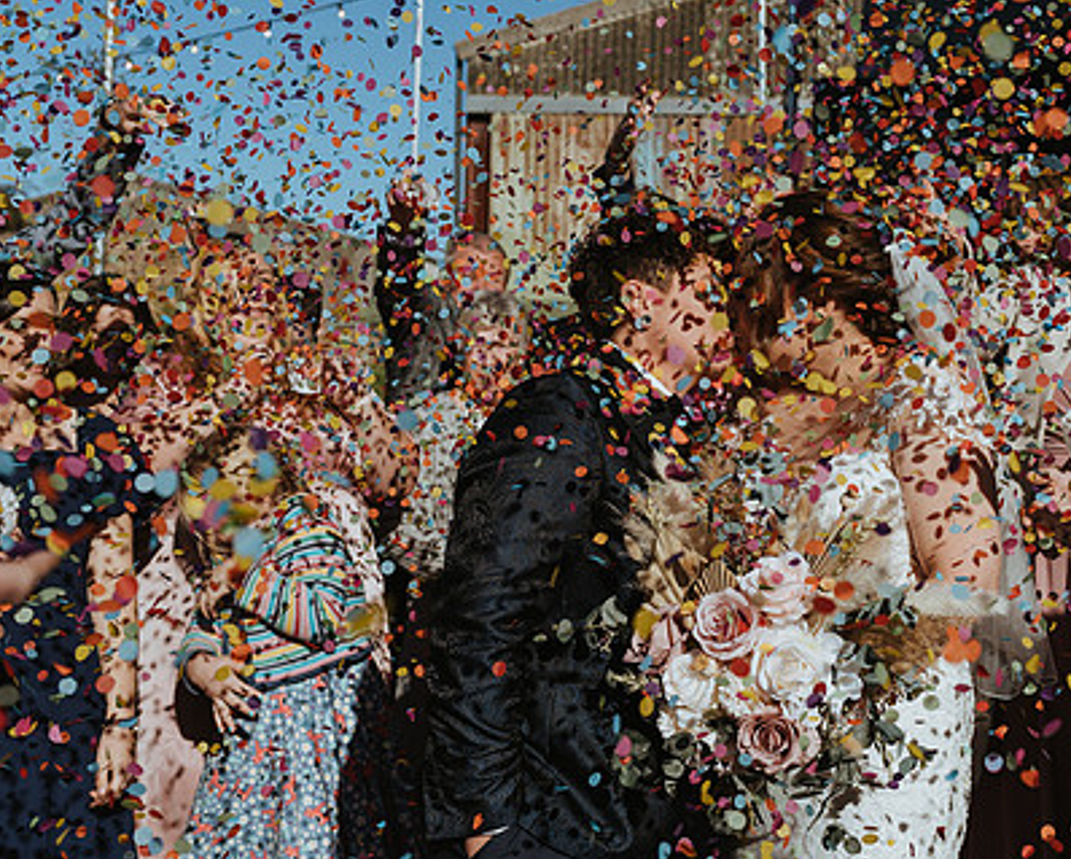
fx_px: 1618
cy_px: 318
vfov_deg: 29.6
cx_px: 763
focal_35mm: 51
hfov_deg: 36.0
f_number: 4
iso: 100
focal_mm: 35
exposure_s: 1/1600
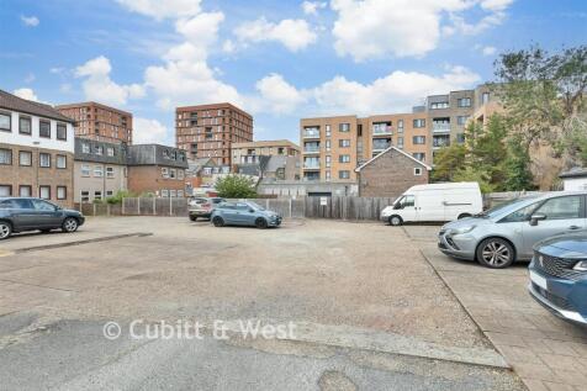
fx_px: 293
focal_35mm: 18
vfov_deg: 67.3
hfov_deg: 90.0
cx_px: 294
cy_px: 196
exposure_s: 1/50
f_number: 8
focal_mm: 12
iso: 160
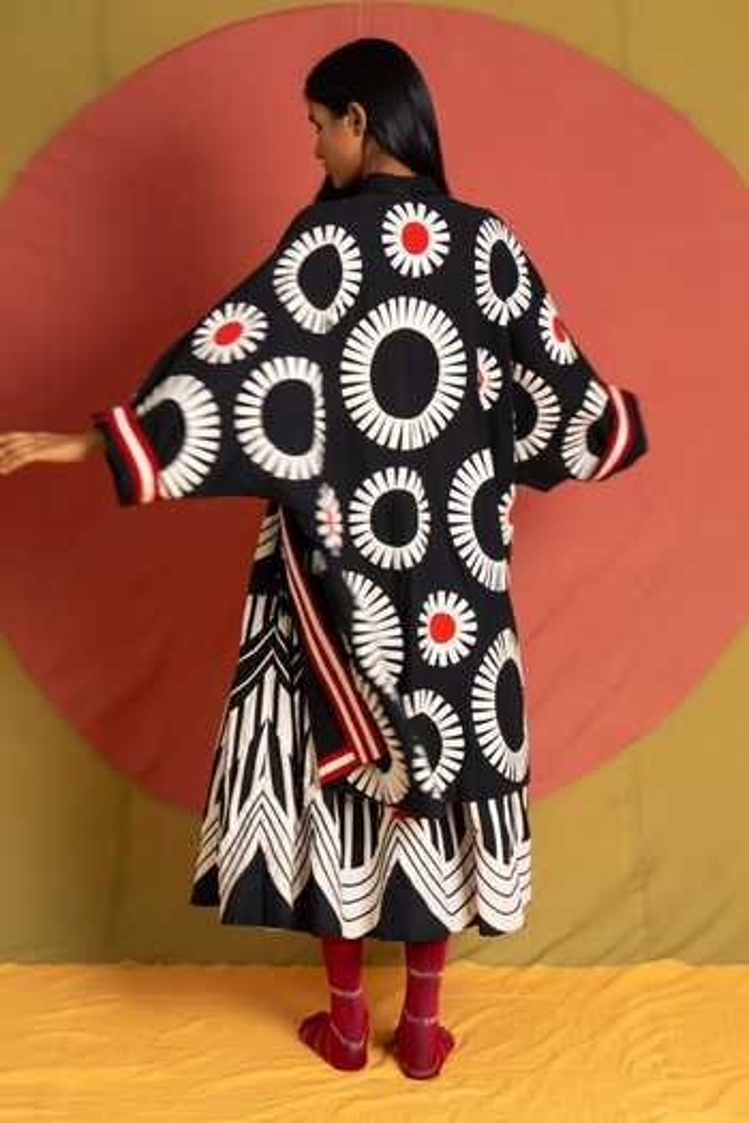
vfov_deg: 43.6
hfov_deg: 29.9
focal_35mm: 45
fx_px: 1404
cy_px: 562
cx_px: 374
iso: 800
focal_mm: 45
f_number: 2.8
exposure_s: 1/125
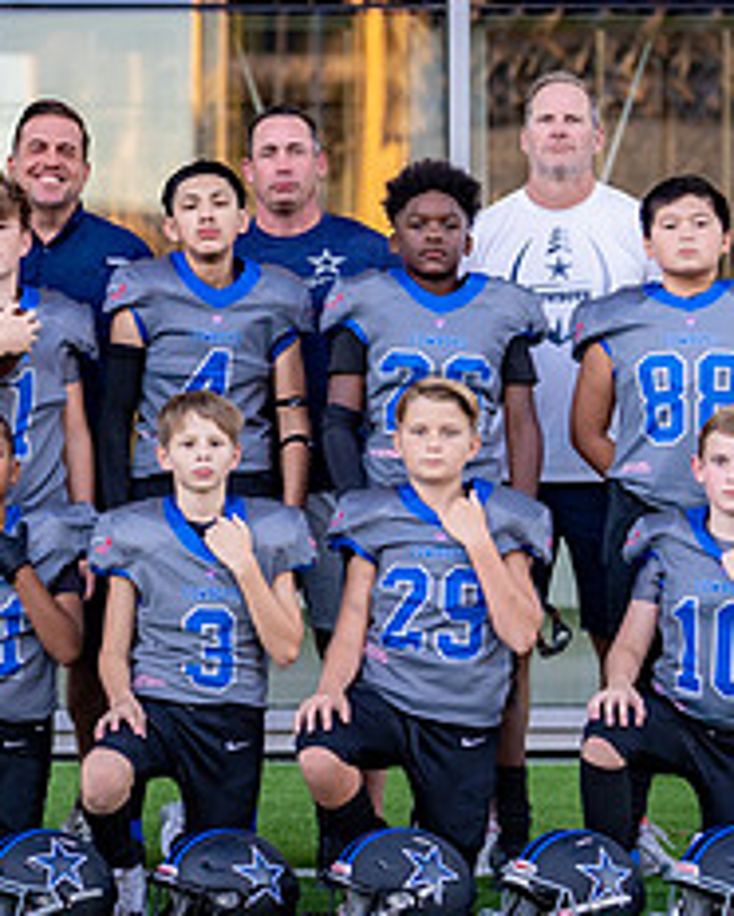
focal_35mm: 151
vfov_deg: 12.8
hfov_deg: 10.1
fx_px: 4095
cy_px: 515
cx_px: -136
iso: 320
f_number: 2
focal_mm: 50
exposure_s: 1/400
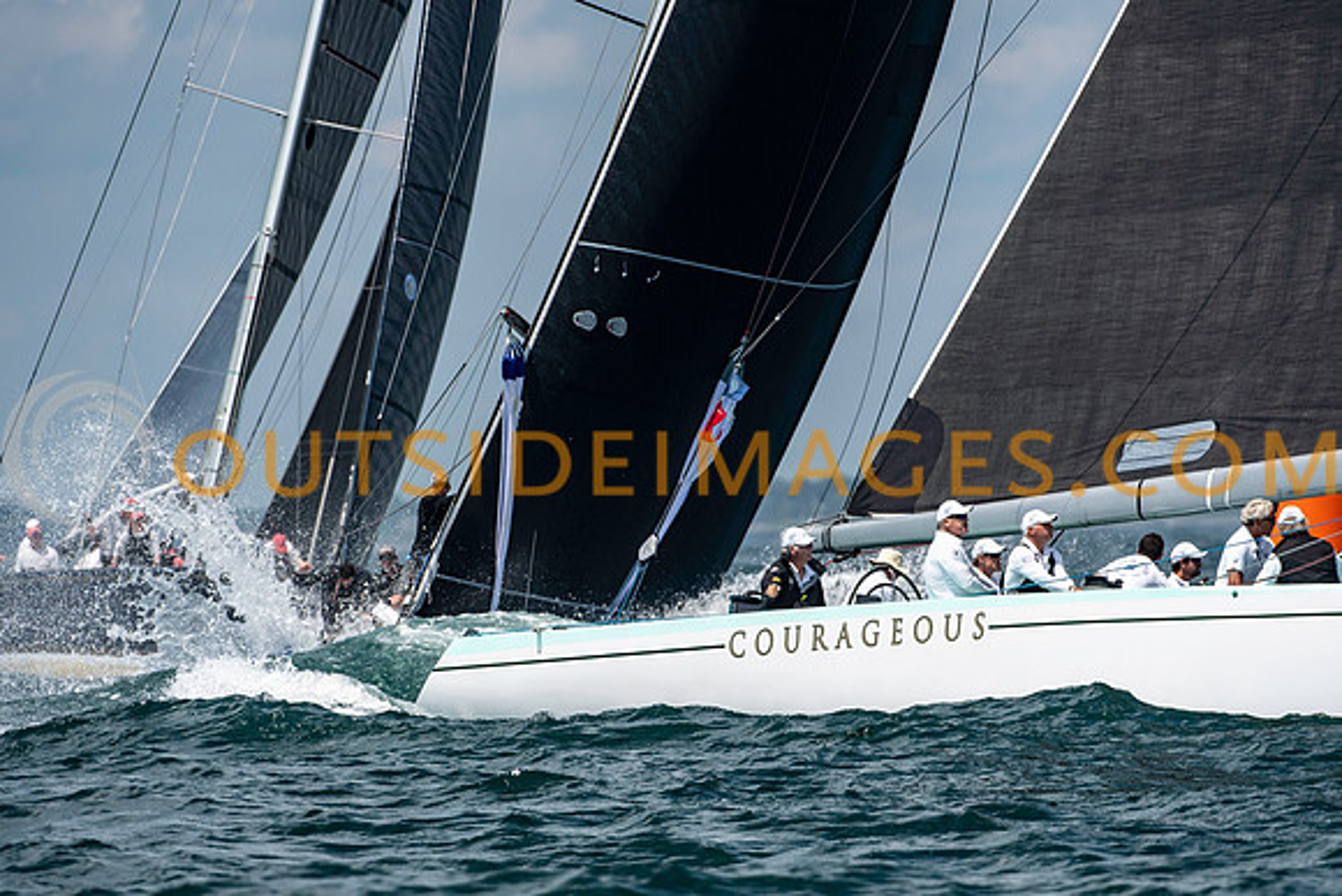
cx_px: 671
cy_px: 448
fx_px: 19015
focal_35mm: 510
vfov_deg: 2.7
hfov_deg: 4.0
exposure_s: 1/3200
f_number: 5.6
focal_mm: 340
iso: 400
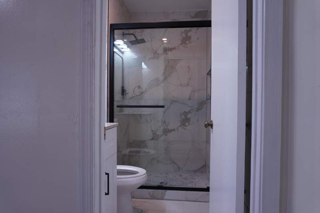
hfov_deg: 73.8
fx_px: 213
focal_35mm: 24
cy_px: 106
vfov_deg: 53.1
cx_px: 160
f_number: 6.3
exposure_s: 1/30
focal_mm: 16
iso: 400
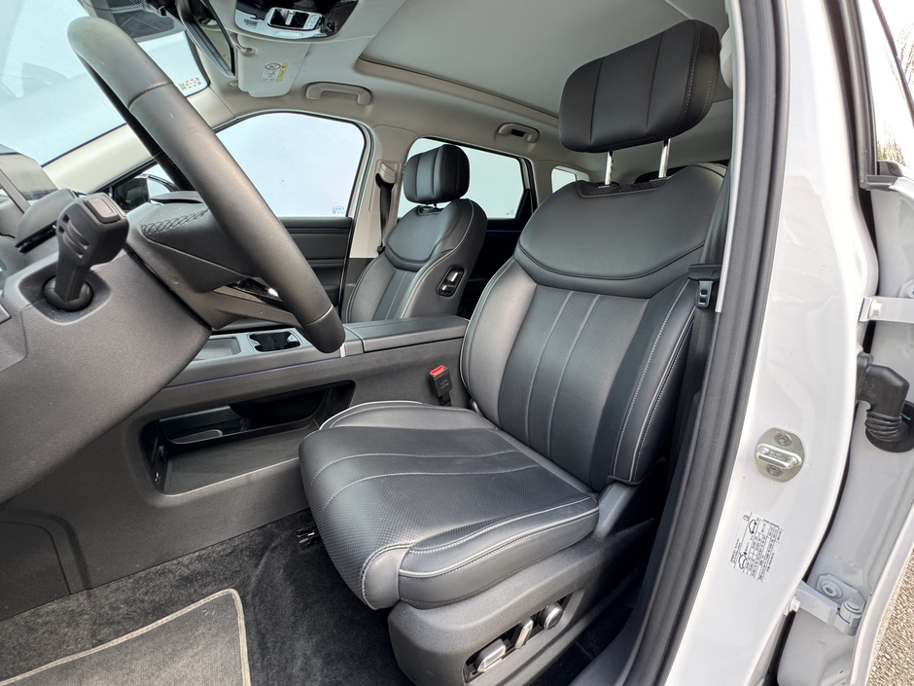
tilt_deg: -13.5
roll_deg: -1.5
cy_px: 343
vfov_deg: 85.7
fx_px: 370
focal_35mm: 14
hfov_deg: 102.1
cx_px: 457
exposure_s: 1/99
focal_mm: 2.22
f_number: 2.2
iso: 160
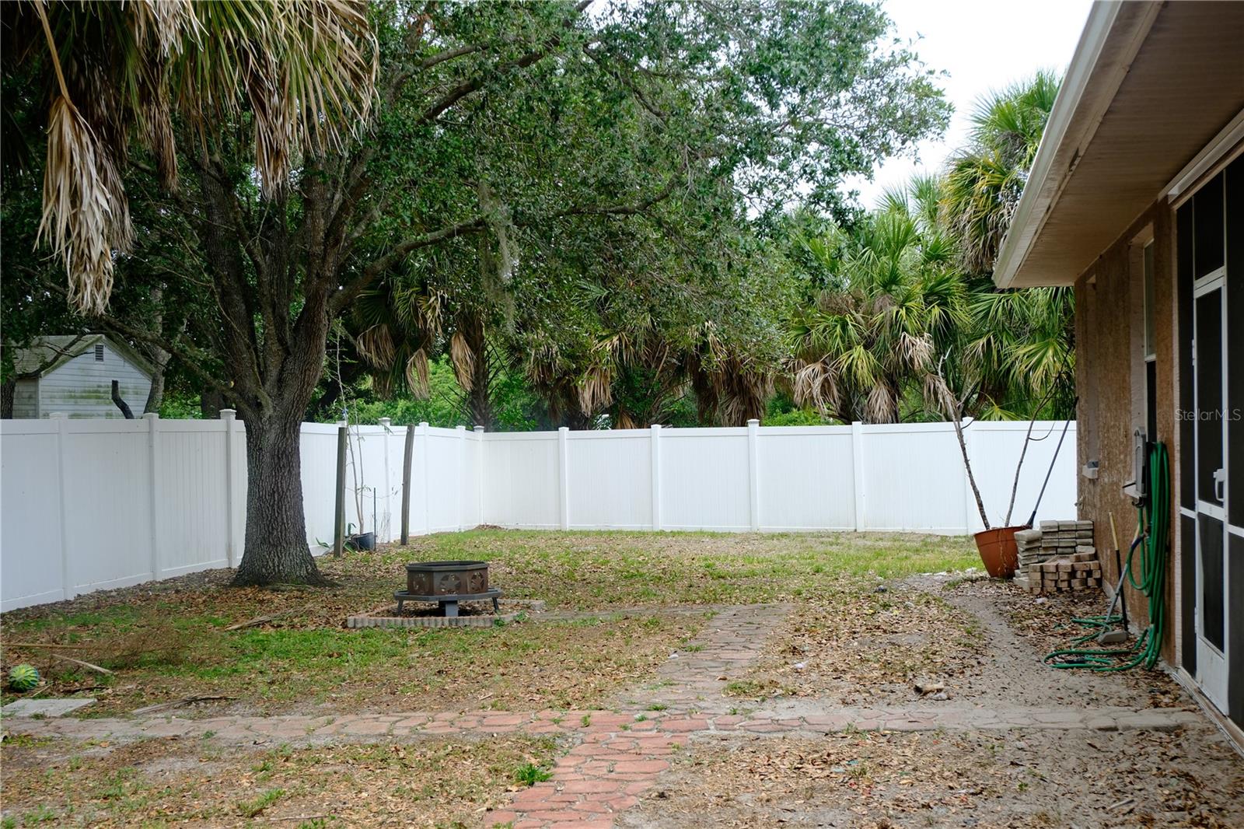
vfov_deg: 28.6
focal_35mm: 47
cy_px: 414
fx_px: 1624
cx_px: 622
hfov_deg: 41.9
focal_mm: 31.4
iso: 320
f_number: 5.6
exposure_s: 1/280
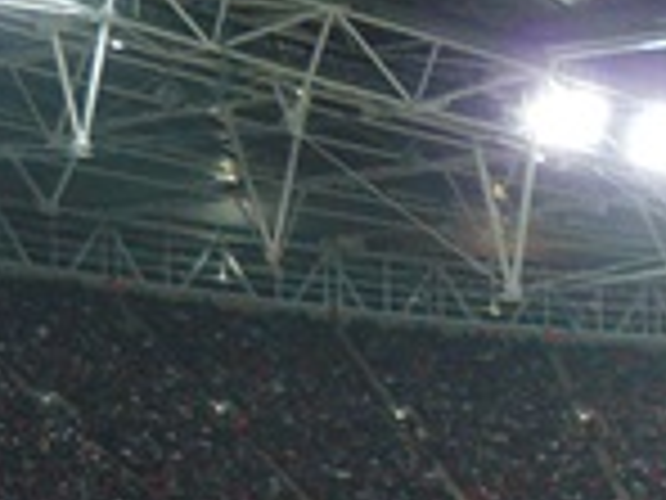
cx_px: 976
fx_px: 3001
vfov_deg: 9.2
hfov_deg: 12.1
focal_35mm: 156
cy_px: 811
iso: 200
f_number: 2.8
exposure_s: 1/30
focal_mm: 6
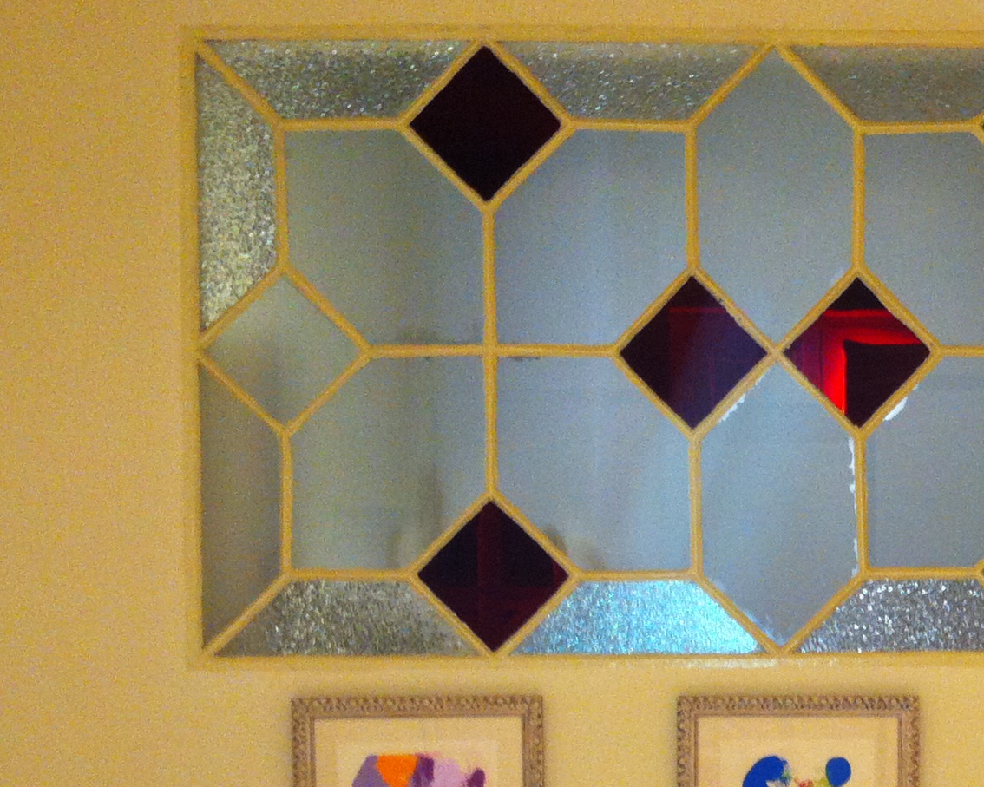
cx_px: 867
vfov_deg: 19.3
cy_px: 731
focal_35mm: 78
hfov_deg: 23.8
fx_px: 2271
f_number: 2.8
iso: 160
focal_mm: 3.85
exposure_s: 1/15
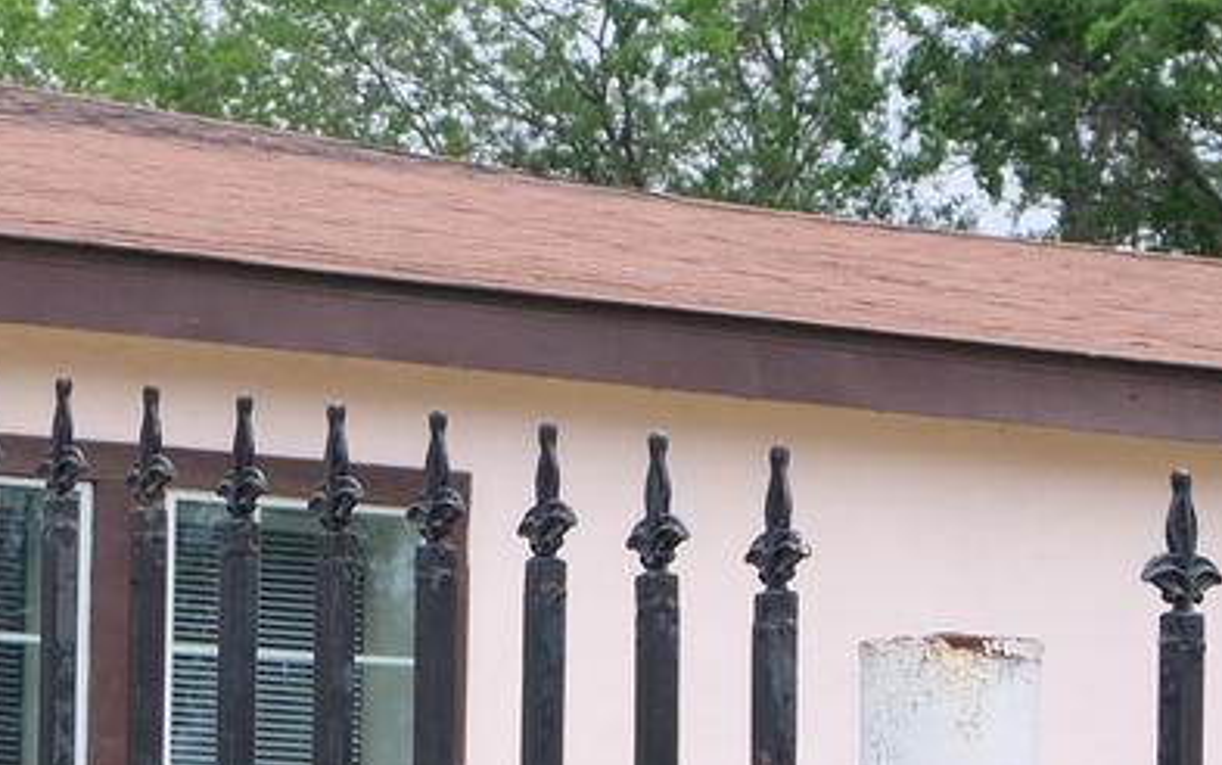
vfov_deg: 6.9
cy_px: 896
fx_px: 6297
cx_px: -143
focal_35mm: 189
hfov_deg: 10.9
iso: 320
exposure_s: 1/340
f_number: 8
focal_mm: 30.2
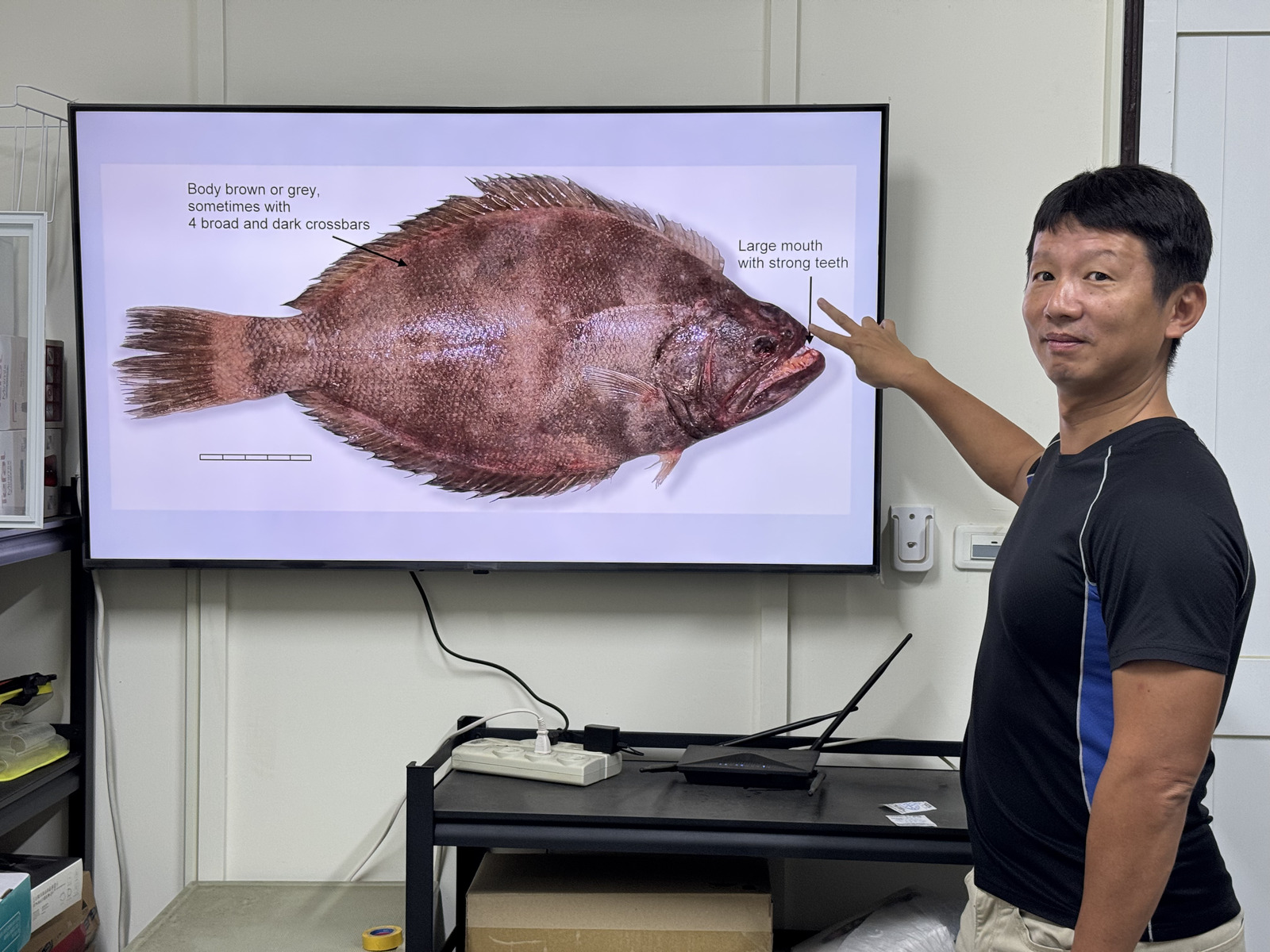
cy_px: 476
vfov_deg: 30.3
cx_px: 635
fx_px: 1761
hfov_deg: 39.7
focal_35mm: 48
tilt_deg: -2.4
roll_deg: +0.0
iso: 80
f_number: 1.78
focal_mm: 6.76
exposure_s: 1/60
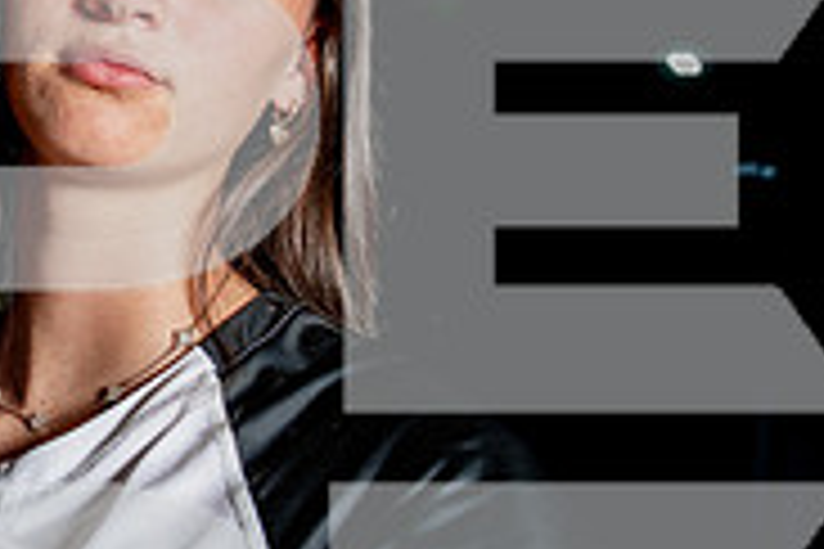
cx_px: -284
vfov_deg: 17.0
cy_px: 178
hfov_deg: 22.4
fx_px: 1831
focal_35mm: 80
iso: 250
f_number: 4.5
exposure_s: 1/200
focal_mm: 25
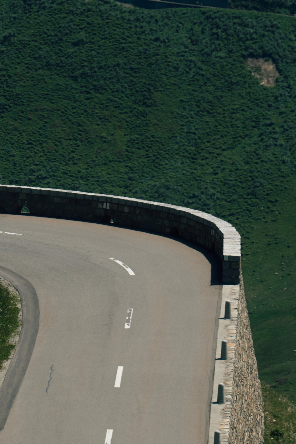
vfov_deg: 6.1
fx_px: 4168
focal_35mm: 338
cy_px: 222
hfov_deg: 4.1
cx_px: 49
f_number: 6.3
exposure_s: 1/640
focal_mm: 150
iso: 100
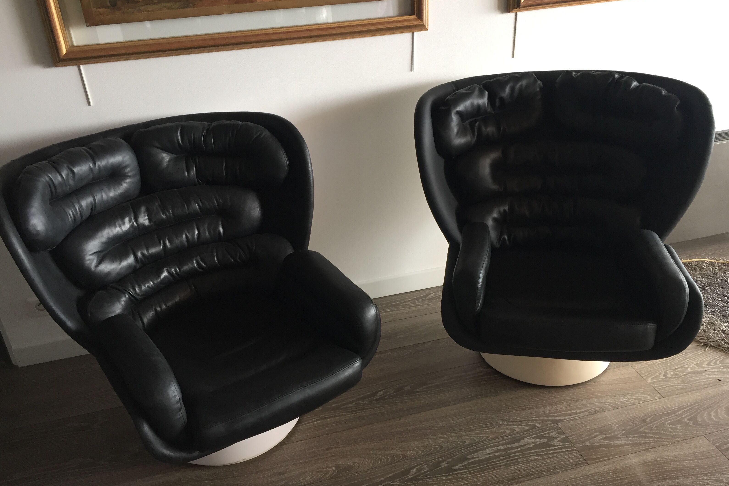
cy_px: 261
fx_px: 628
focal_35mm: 31
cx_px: 367
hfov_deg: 60.3
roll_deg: +3.7
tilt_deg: -29.3
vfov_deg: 42.3
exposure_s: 1/33
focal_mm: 4.15
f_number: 2.2
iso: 100
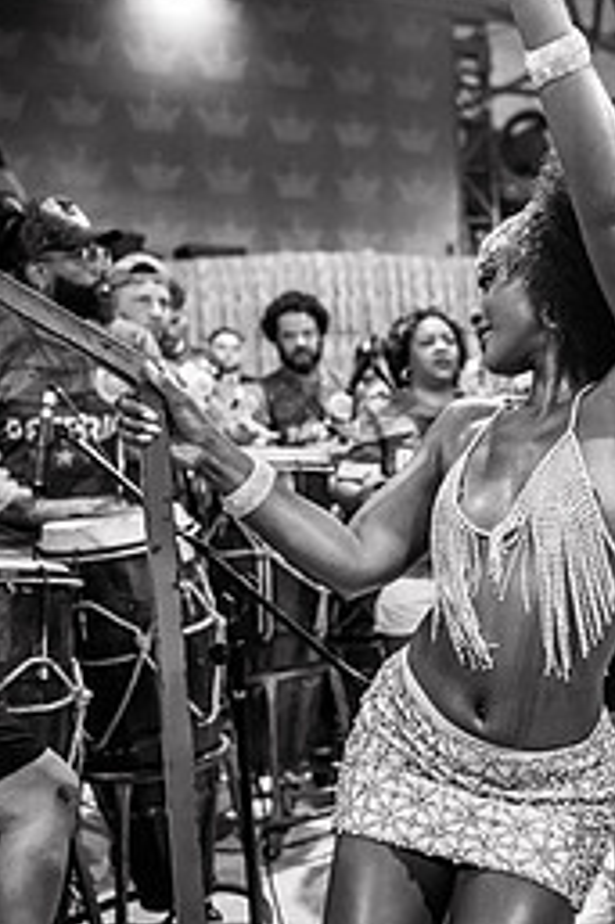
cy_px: 439
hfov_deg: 31.0
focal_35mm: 42
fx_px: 1078
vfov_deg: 46.4
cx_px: 500
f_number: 1.8
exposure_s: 1/320
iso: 1600
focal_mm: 24
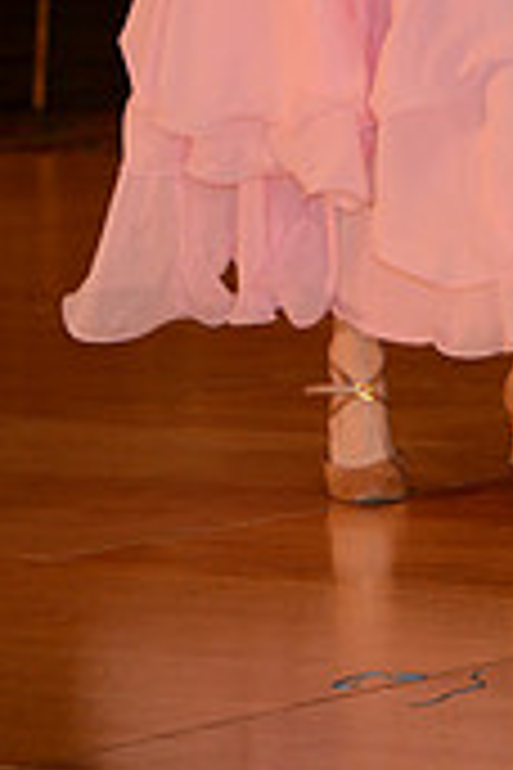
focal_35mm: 407
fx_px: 8699
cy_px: -410
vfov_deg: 5.0
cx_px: 718
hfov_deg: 3.4
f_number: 4.5
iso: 2000
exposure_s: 1/200
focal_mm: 120
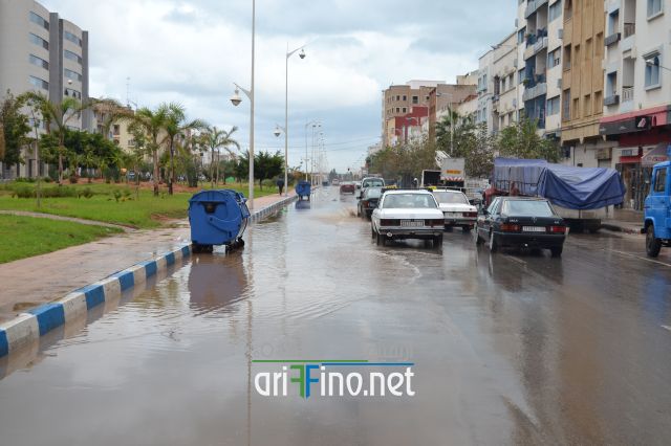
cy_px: 223
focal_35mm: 51
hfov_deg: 38.9
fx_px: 950
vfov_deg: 26.5
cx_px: 336
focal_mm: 34
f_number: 5.6
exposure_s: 1/125
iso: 180
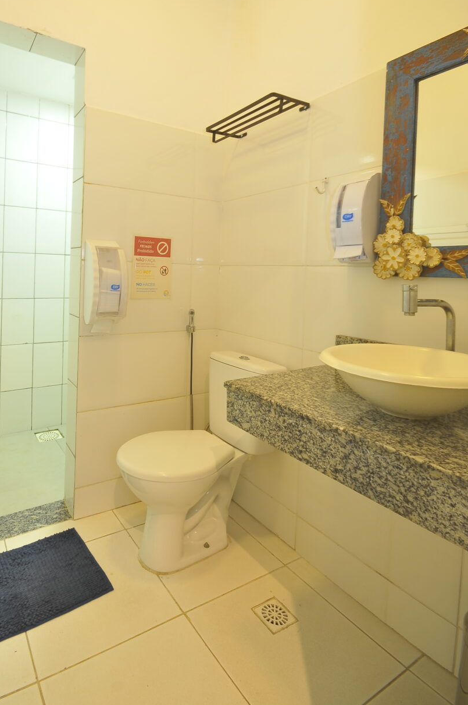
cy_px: 271
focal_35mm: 19
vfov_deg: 85.5
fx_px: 372
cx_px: 174
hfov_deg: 63.4
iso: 200
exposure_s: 1/2
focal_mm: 10
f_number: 8
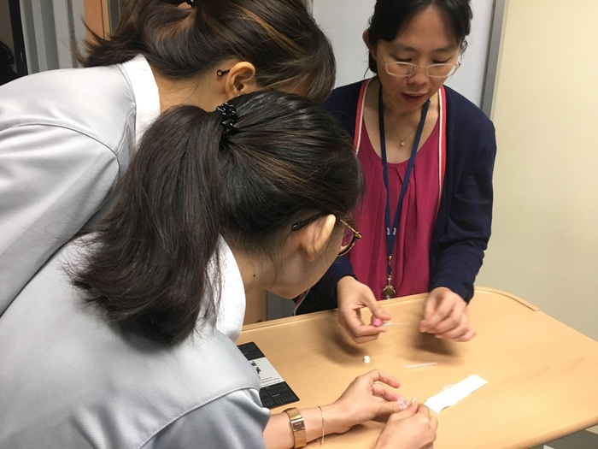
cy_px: 224
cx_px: 299
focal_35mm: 29
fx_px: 501
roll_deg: -1.4
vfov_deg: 48.2
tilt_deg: -17.1
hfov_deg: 61.7
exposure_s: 1/33
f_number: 2.2
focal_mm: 4.15
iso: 160
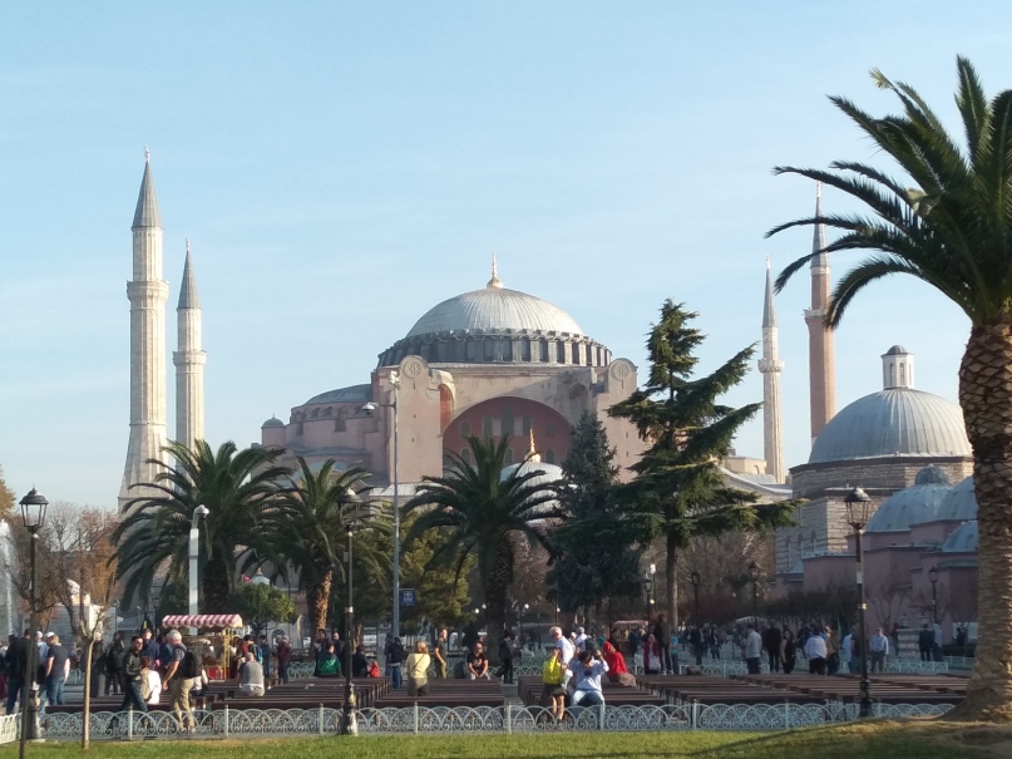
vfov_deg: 42.8
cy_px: 447
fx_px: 965
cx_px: 609
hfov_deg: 54.9
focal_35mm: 33
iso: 100
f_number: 2.2
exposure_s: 1/727
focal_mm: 3.82
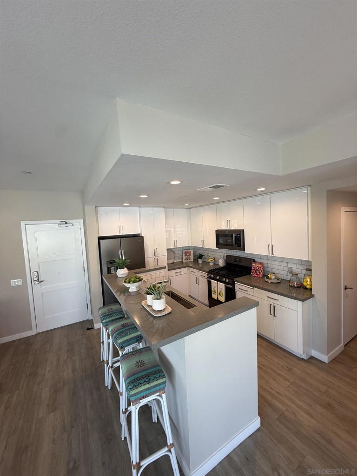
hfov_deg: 85.7
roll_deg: +2.4
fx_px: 193
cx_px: 178
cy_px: 238
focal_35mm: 14
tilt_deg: -4.8
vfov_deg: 102.1
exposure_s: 1/120
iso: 100
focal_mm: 2.22
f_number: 2.2
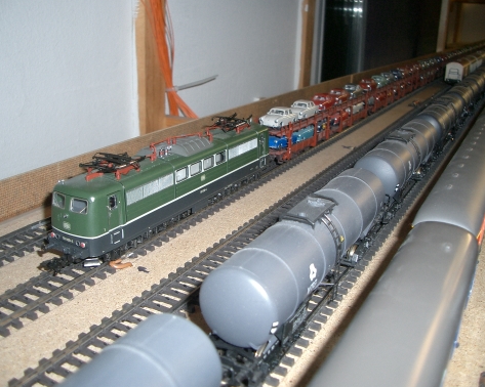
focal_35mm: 37
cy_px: 191
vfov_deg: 40.1
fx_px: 531
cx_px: 234
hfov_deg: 49.1
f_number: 2.6
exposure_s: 1/40
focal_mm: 5.8
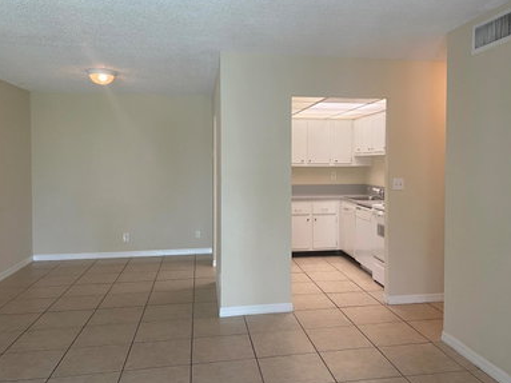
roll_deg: -0.5
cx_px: 281
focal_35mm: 29
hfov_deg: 61.5
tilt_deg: +1.7
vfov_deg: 48.2
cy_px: 175
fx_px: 428
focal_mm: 4.25
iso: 80
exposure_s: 1/60
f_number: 1.8
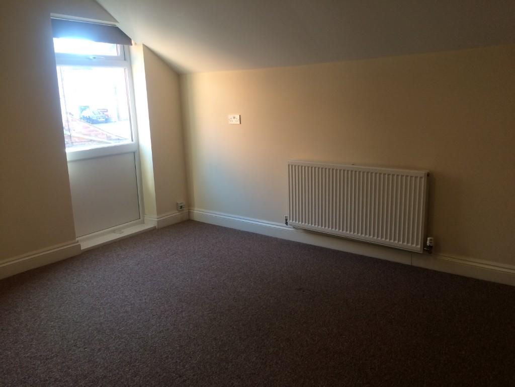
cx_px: 258
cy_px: 194
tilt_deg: -12.7
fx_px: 431
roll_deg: +2.0
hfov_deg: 61.7
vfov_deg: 48.2
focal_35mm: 29
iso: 32
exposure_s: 1/33
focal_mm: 4.15
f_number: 2.2
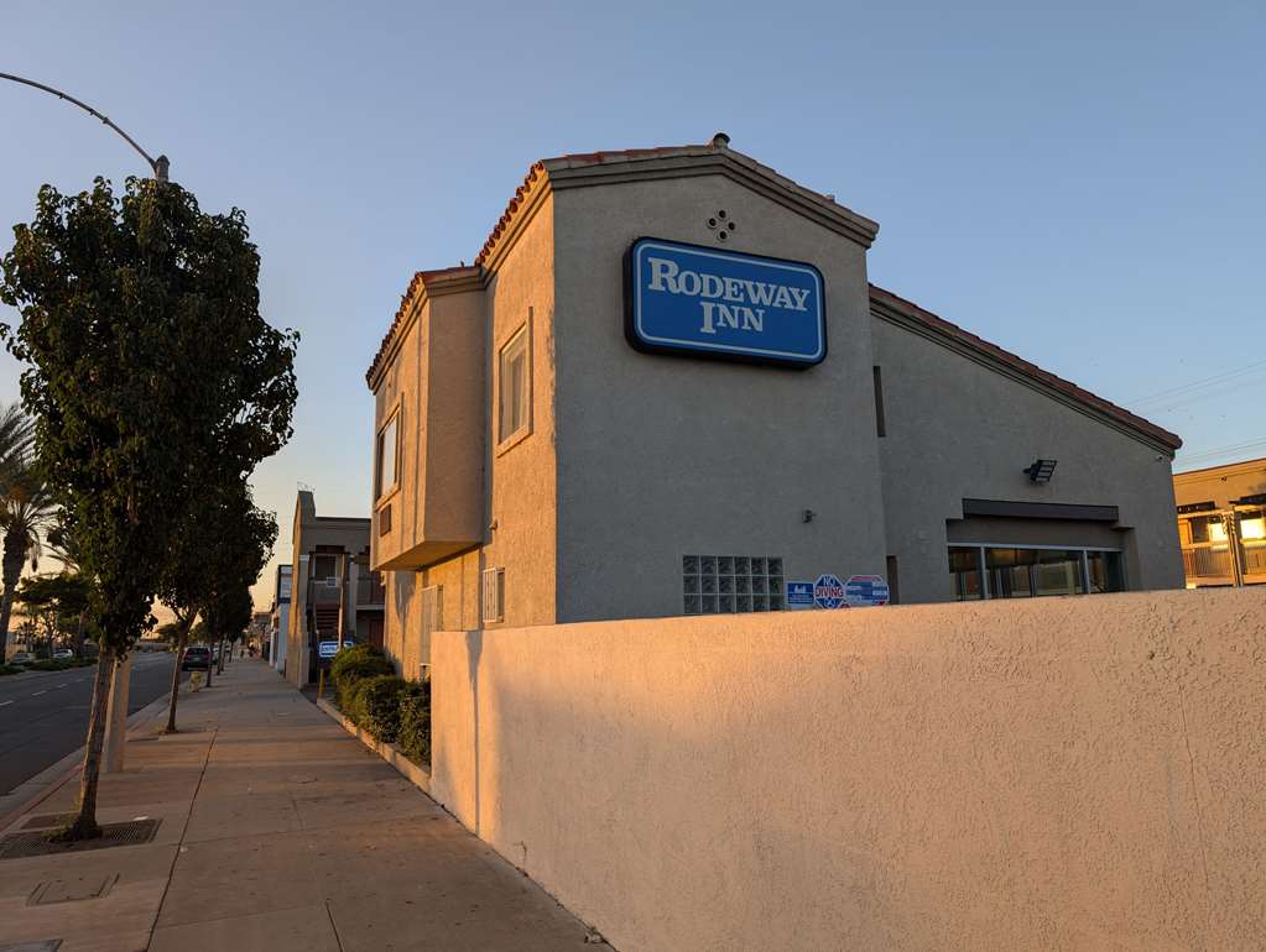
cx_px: 633
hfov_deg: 71.5
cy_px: 476
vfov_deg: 56.9
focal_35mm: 24
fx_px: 879
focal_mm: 6.9
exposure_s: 1/301
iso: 23
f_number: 1.68
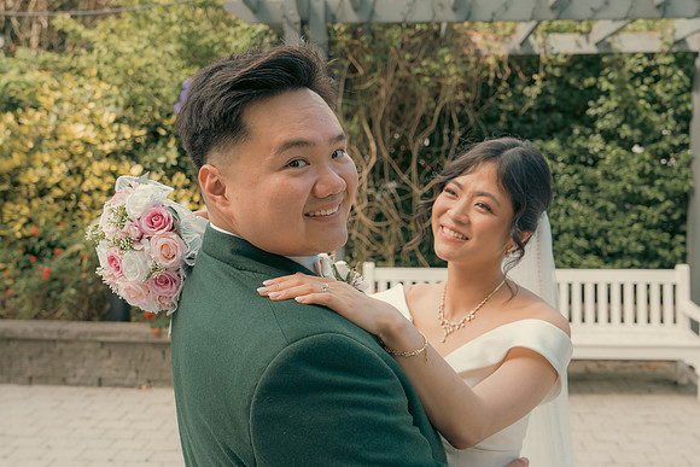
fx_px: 758
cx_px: 350
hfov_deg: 49.5
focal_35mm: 39
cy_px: 234
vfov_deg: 34.2
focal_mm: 26
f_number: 3.5
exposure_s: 1/160
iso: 125
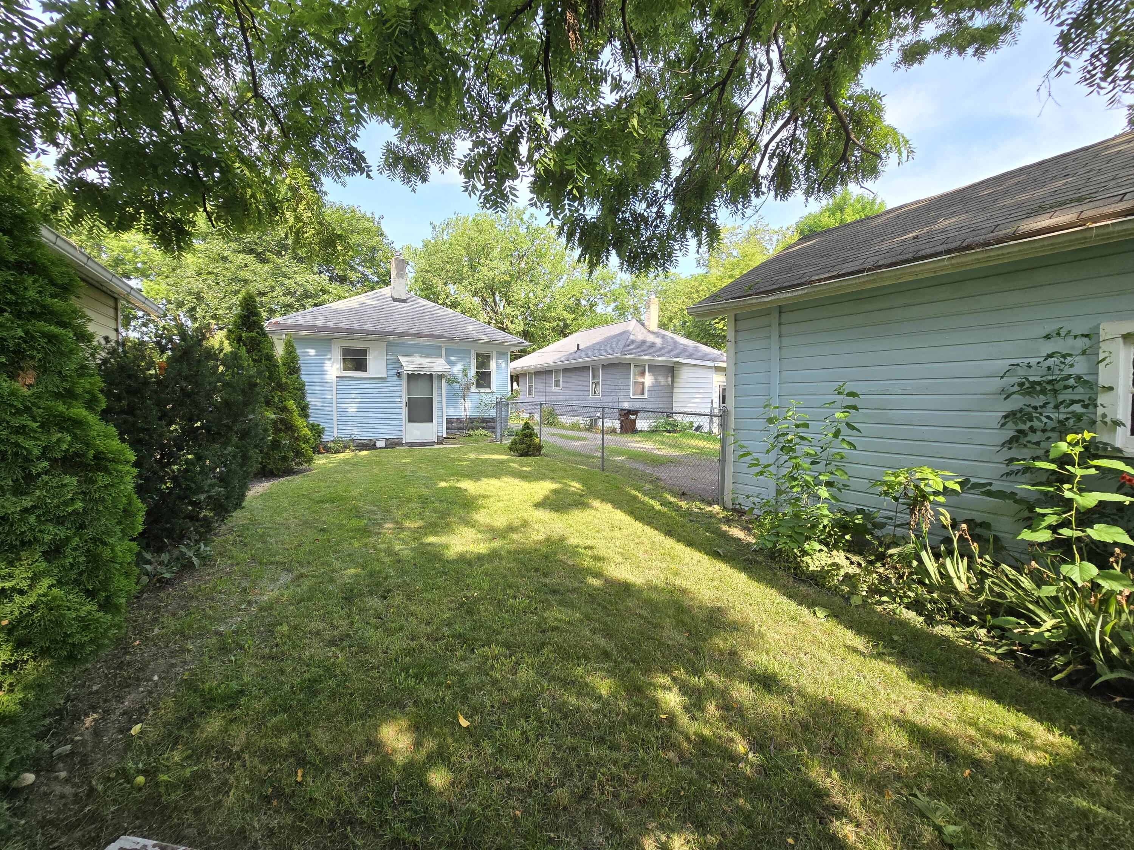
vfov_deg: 89.9
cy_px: 425
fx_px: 426
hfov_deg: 106.2
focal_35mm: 13
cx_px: 567
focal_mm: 2.2
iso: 50
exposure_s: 1/338
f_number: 2.2
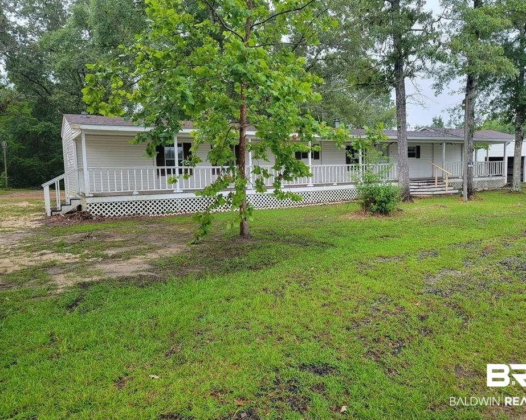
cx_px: 290
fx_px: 405
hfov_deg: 65.9
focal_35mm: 26
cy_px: 209
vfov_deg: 54.9
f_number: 1.8
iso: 100
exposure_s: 1/120
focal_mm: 6.7
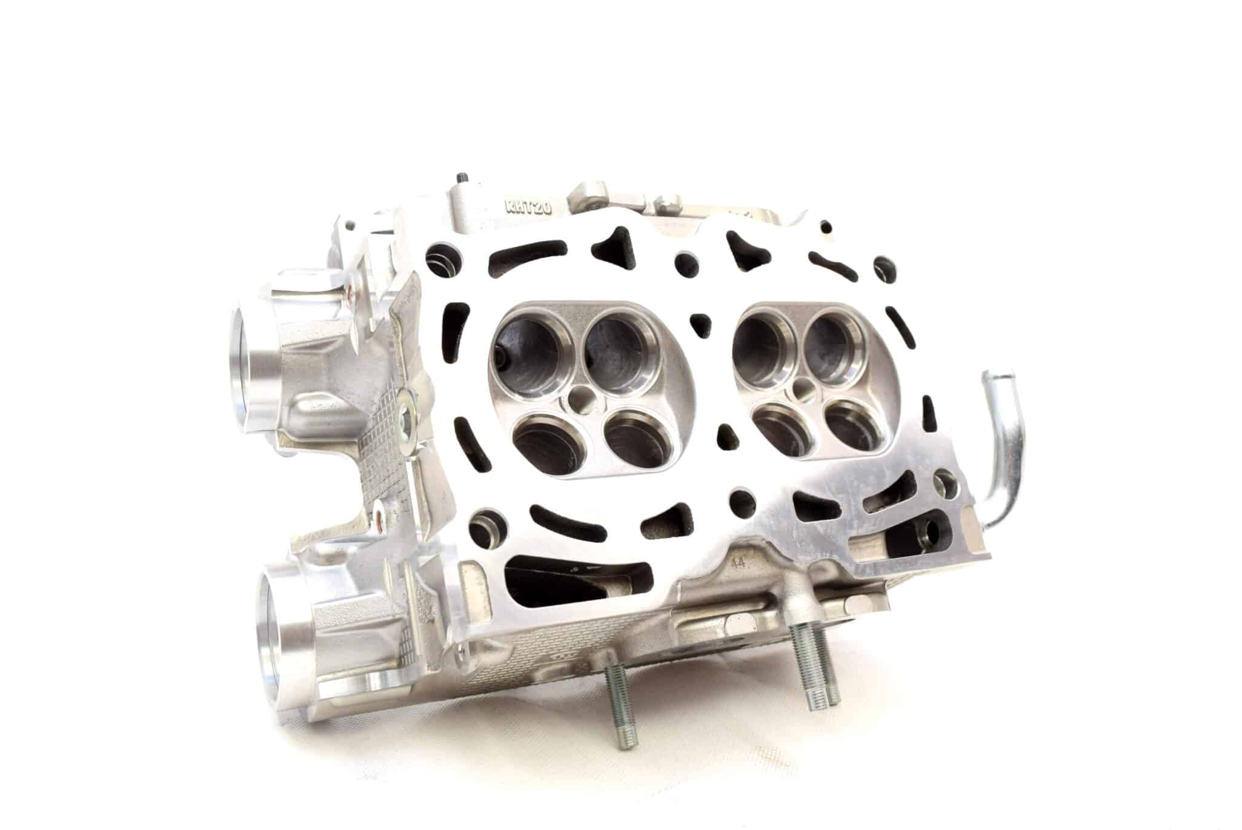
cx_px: 621
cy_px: 415
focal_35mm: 33
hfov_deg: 57.2
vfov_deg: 40.0
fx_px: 1139
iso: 400
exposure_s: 1/125
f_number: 6.3
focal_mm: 22
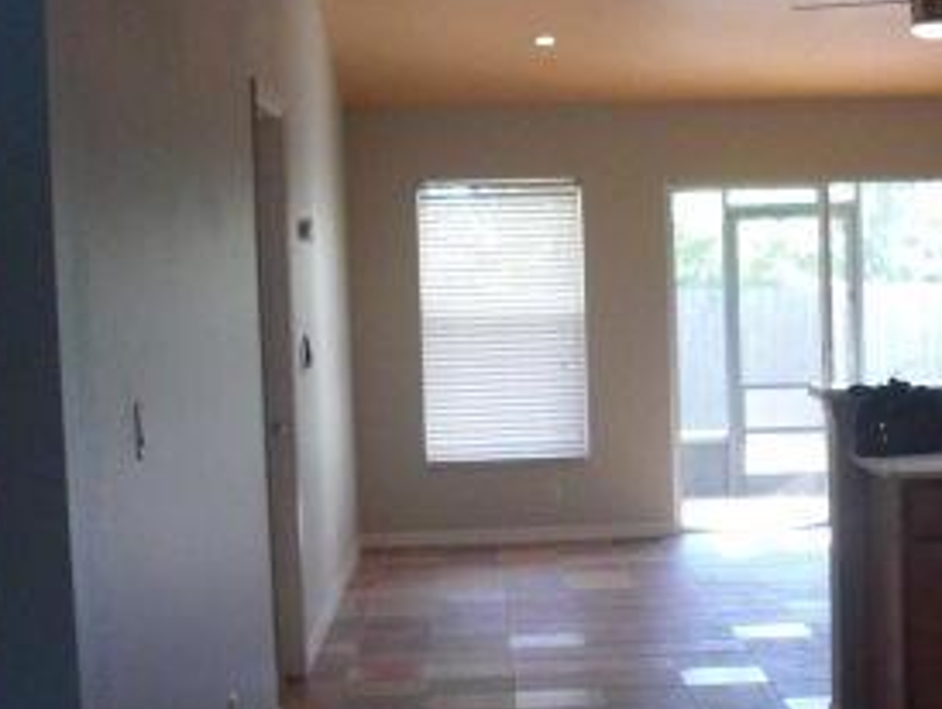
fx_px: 2288
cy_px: 478
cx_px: 722
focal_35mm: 84
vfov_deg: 17.5
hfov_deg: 23.0
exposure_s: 1/100
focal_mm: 6.3
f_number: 2.8
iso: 400
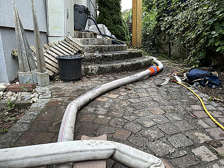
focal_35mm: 26
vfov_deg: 53.1
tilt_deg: -13.0
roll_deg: +1.3
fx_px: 168
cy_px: 84
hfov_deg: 67.3
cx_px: 112
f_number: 1.5
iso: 200
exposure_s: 1/60
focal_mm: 5.7
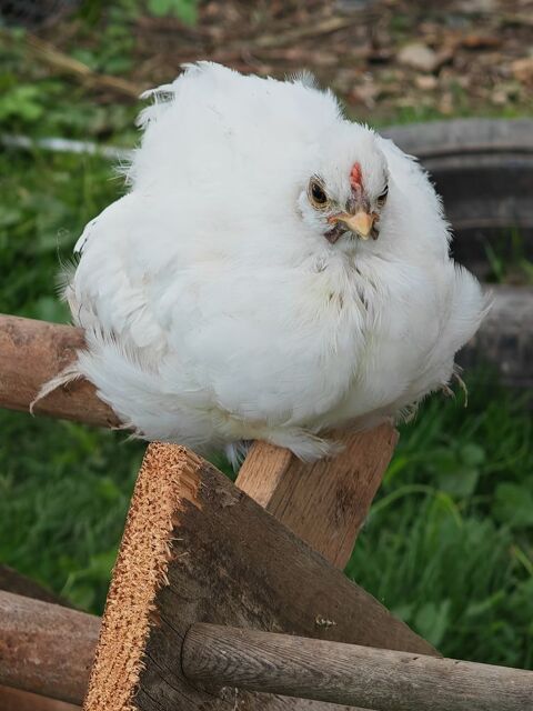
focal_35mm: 159
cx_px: 266
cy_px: 356
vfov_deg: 12.4
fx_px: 3264
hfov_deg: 9.3
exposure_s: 1/100
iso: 50
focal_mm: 14.92
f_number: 3
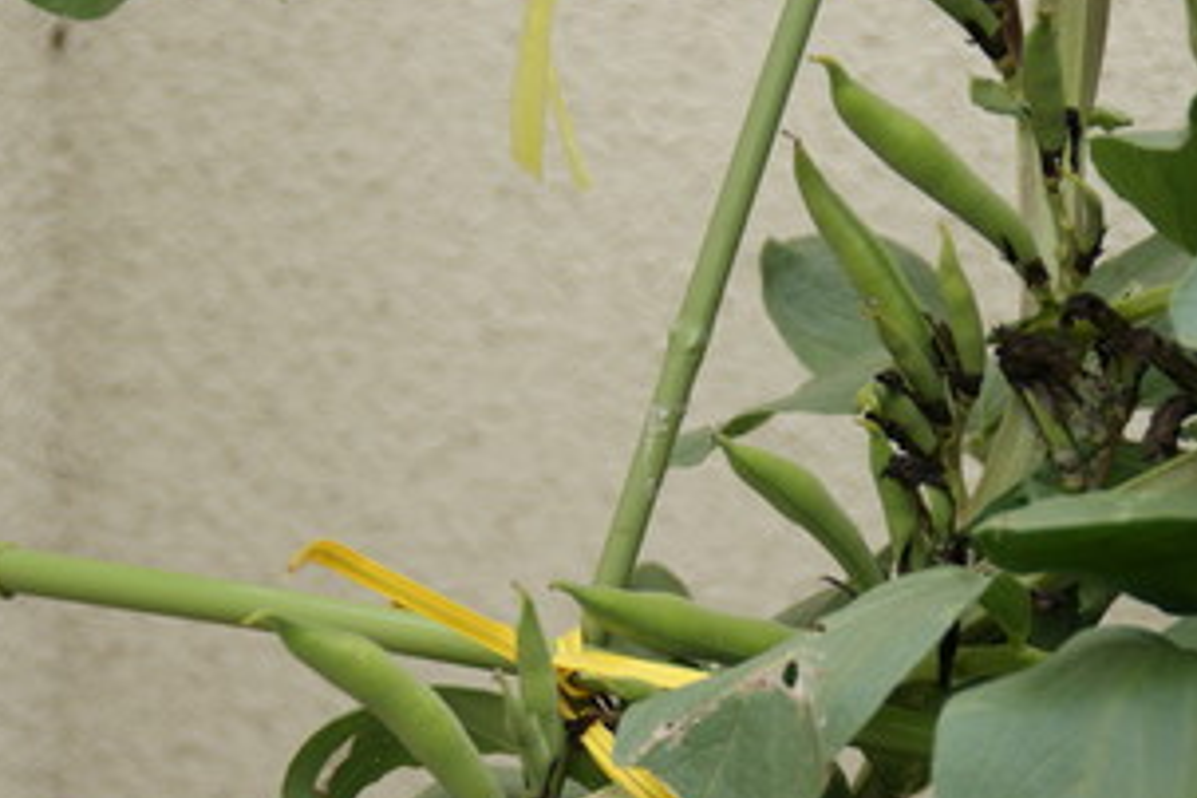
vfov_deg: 7.7
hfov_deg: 11.5
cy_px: 531
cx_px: 796
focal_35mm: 178
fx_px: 5918
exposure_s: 1/125
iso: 125
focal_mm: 80
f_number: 5.6
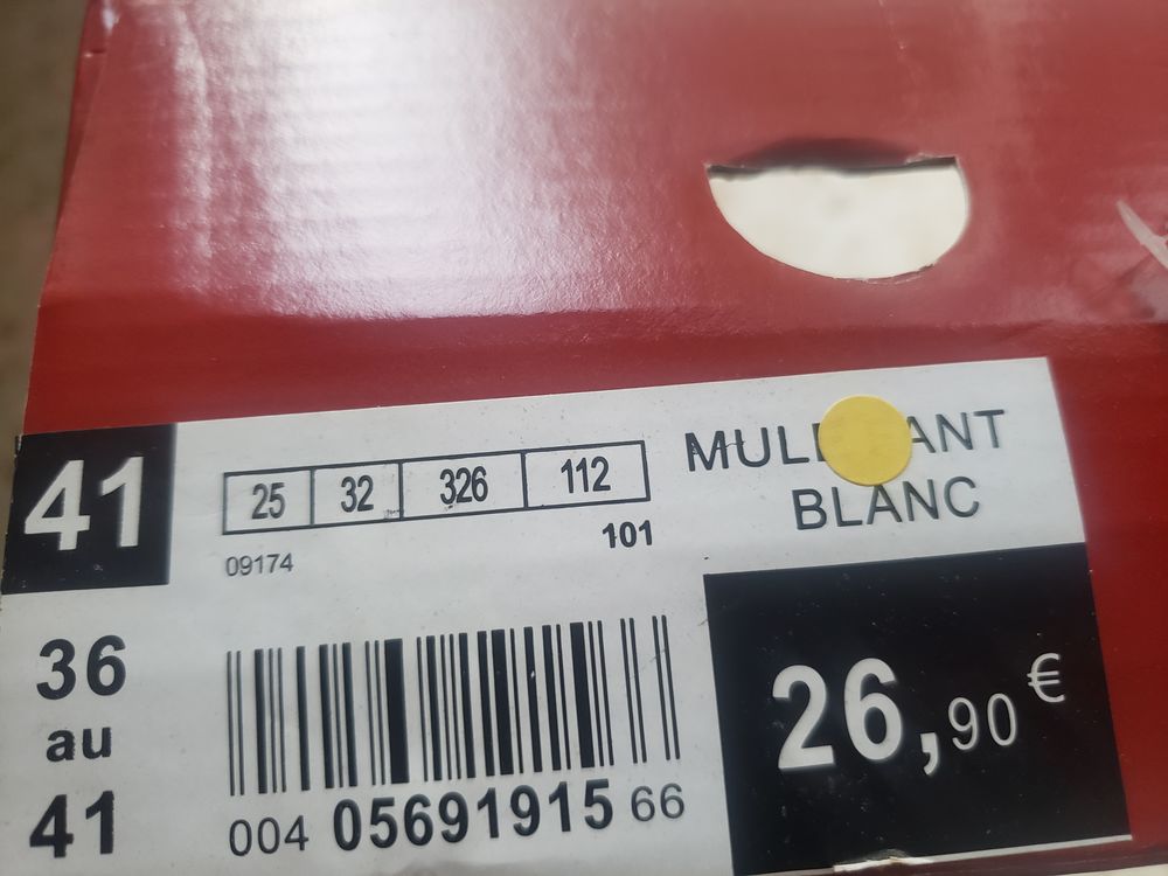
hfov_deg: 67.3
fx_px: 877
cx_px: 584
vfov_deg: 53.1
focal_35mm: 26
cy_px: 438
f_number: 1.5
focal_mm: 4.3
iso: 250
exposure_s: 1/26
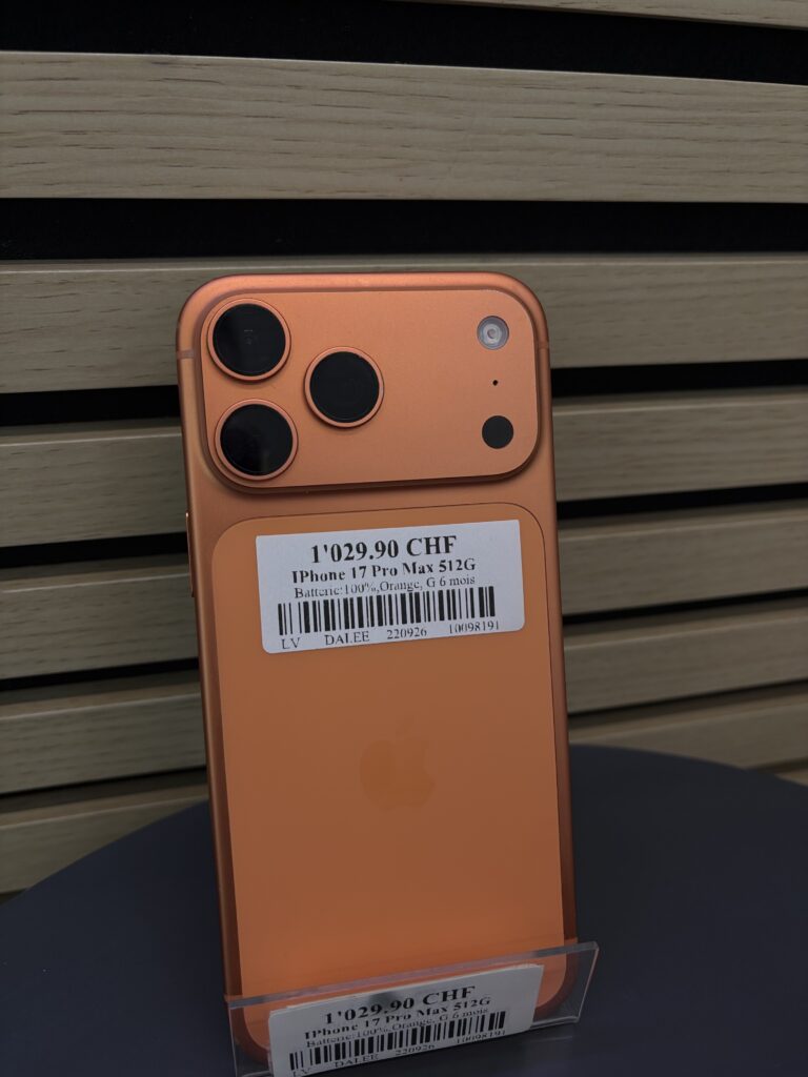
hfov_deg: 53.1
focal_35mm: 26
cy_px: 538
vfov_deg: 67.3
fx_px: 809
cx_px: 404
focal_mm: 5.96
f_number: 1.6
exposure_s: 1/100
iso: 64
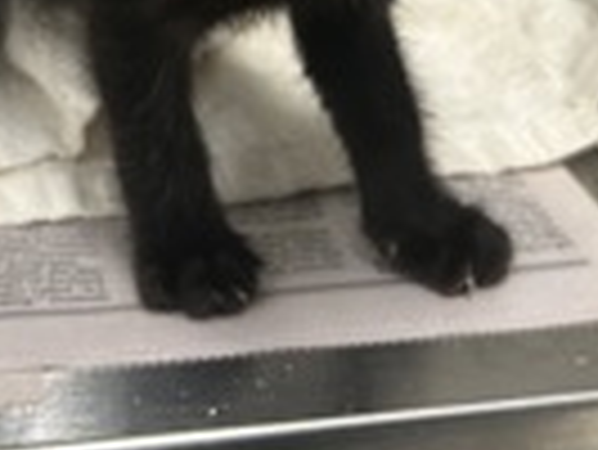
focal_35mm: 82
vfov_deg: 17.0
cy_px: -133
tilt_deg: -15.2
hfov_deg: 23.8
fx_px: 1418
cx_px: 247
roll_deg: -1.1
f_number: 1.5
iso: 100
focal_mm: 5.7
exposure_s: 1/60
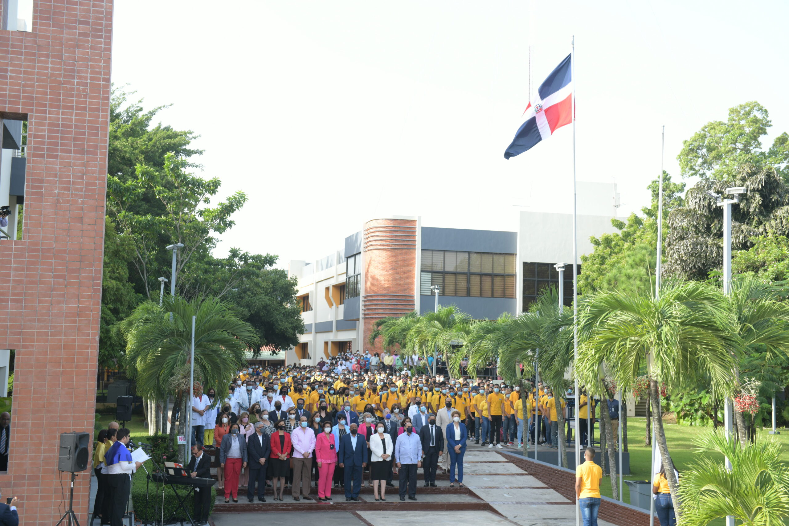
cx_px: 394
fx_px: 1052
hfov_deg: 41.1
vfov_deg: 28.1
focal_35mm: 48
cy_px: 263
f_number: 4
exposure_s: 1/400
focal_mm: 48
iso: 250
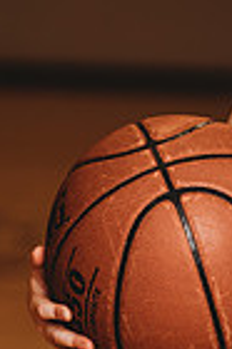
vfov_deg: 7.5
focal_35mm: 274
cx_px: 369
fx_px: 2655
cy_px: 174
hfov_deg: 5.0
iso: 100
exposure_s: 1/160
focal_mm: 85
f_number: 2.5
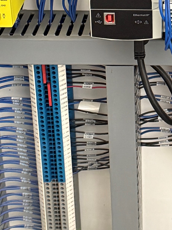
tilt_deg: -24.5
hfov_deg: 13.1
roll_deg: +0.4
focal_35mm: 112
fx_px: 742
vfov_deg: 17.3
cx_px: 155
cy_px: 22
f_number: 1.78
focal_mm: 6.76
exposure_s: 1/60
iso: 800
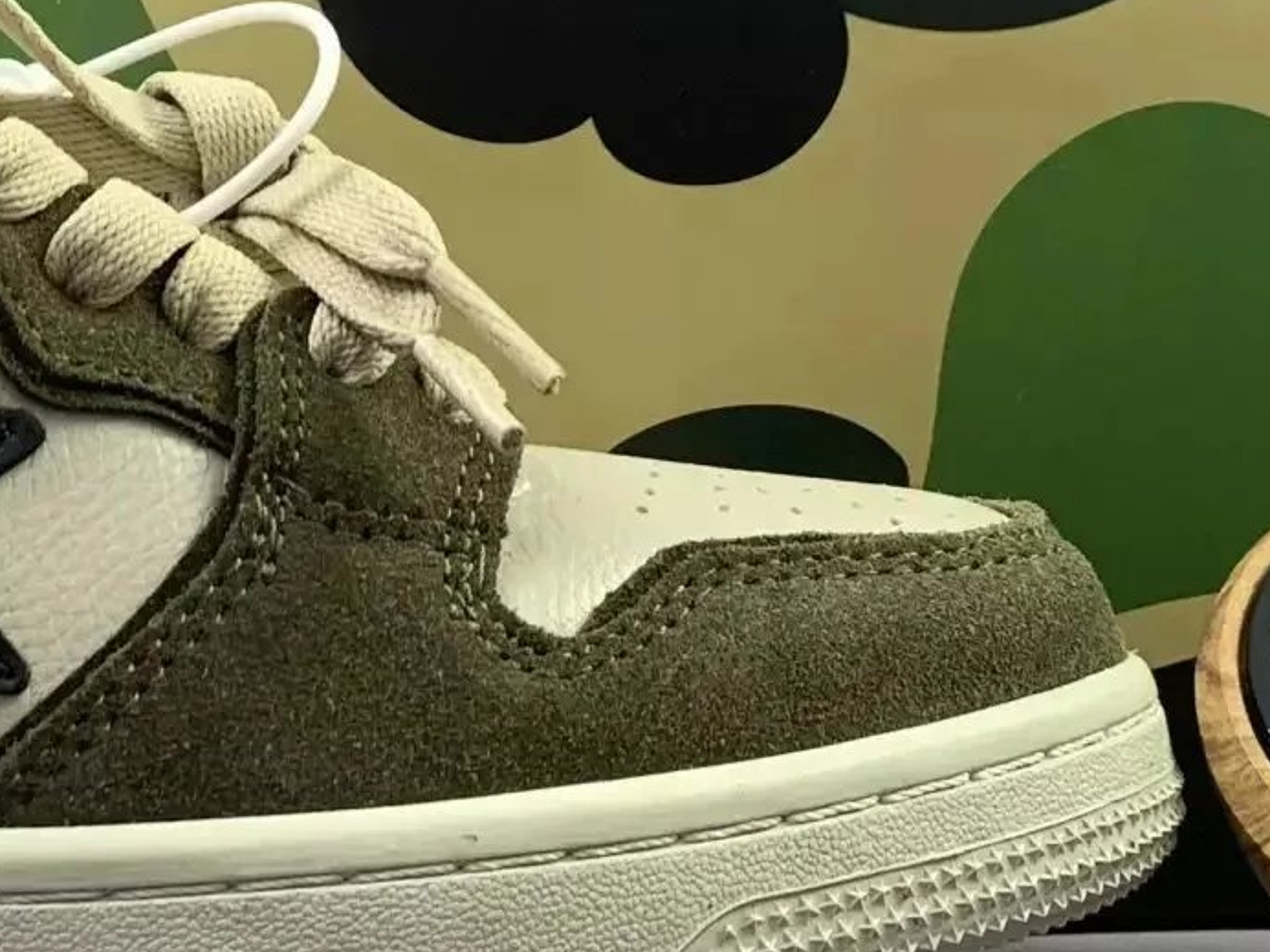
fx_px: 3523
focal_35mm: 96
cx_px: 165
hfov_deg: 20.1
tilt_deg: +8.0
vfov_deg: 14.9
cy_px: -181
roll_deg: +0.1
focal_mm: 4.25
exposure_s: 1/86
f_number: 1.8
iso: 100
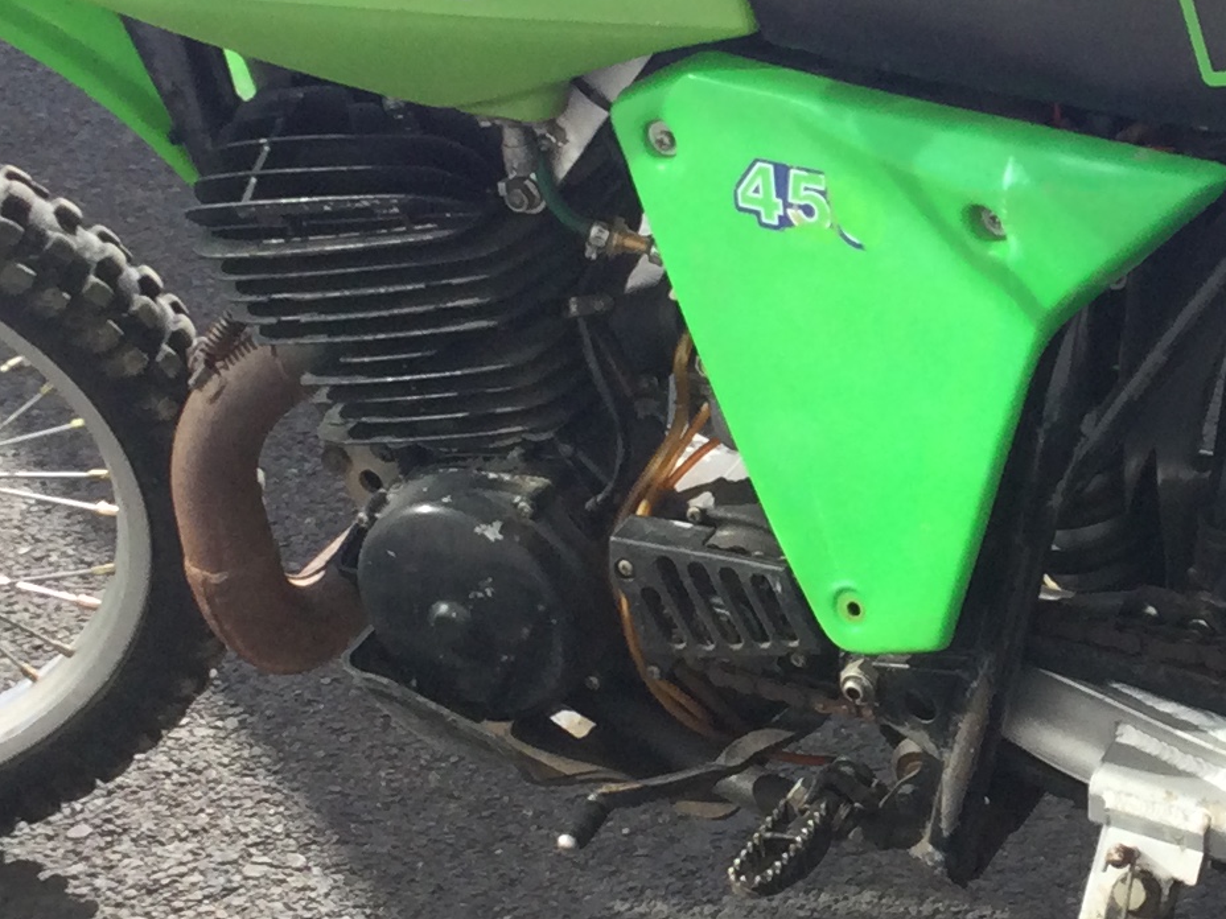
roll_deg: +4.8
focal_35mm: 109
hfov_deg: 17.8
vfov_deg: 13.6
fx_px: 3860
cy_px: 360
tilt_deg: -24.7
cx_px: 1099
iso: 25
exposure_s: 1/691
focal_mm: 3.3
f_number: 2.4
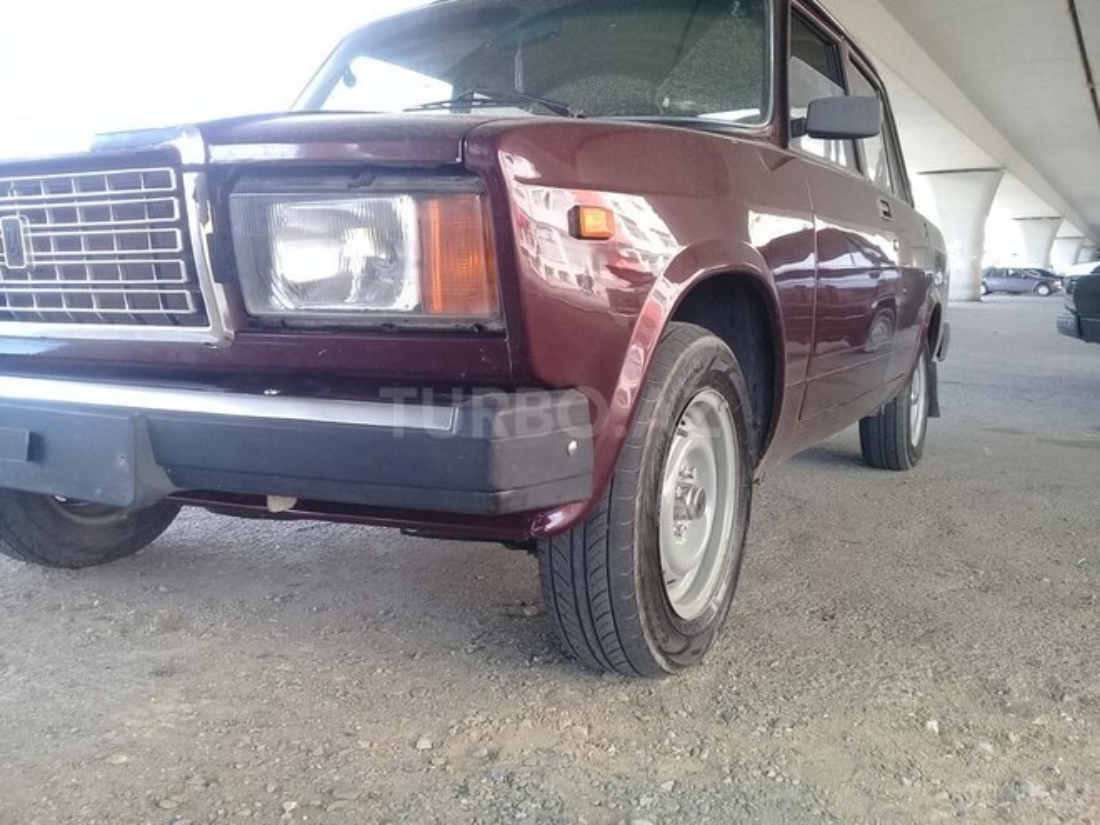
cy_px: 412
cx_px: 550
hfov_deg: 58.4
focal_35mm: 31
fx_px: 985
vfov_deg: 45.4
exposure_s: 1/100
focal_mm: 3.3
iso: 64
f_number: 2.2
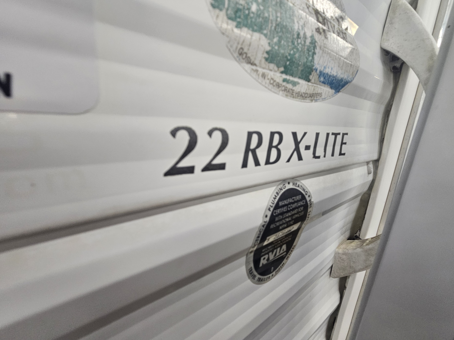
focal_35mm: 14
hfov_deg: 102.1
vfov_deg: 85.6
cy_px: 163
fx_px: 184
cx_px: 231
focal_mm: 2.2
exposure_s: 1/60.2
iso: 160
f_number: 2.2
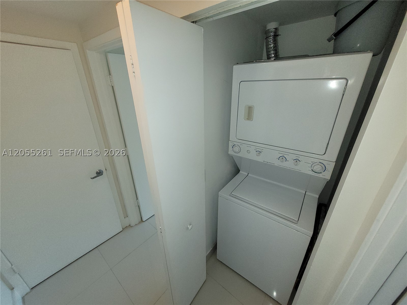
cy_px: 152
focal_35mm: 13
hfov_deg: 106.2
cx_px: 204
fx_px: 153
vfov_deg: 89.9
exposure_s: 1/60
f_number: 2.2
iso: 125
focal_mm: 1.74
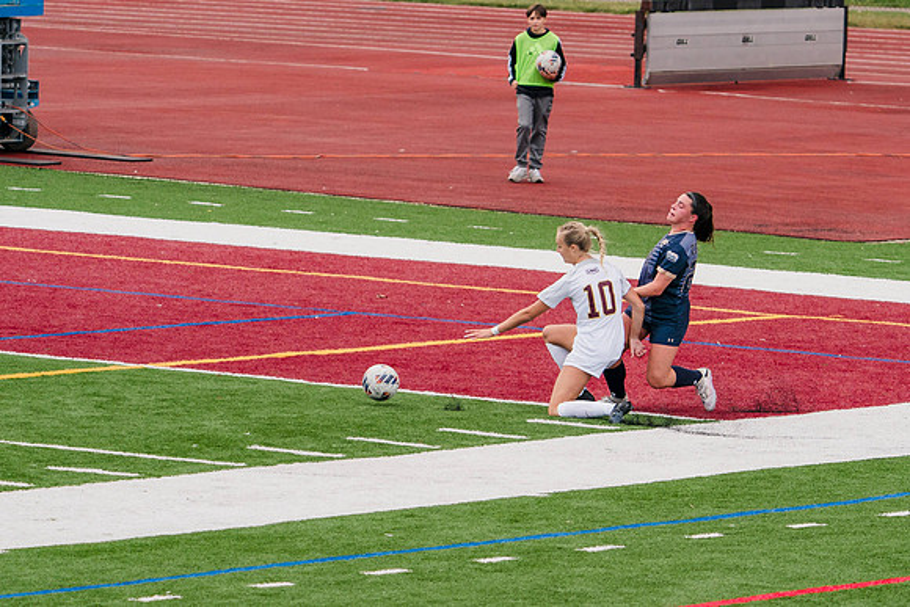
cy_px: 336
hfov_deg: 6.4
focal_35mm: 321
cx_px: 561
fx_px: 8115
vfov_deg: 4.3
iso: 640
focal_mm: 200
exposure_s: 1/1600
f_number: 5.6
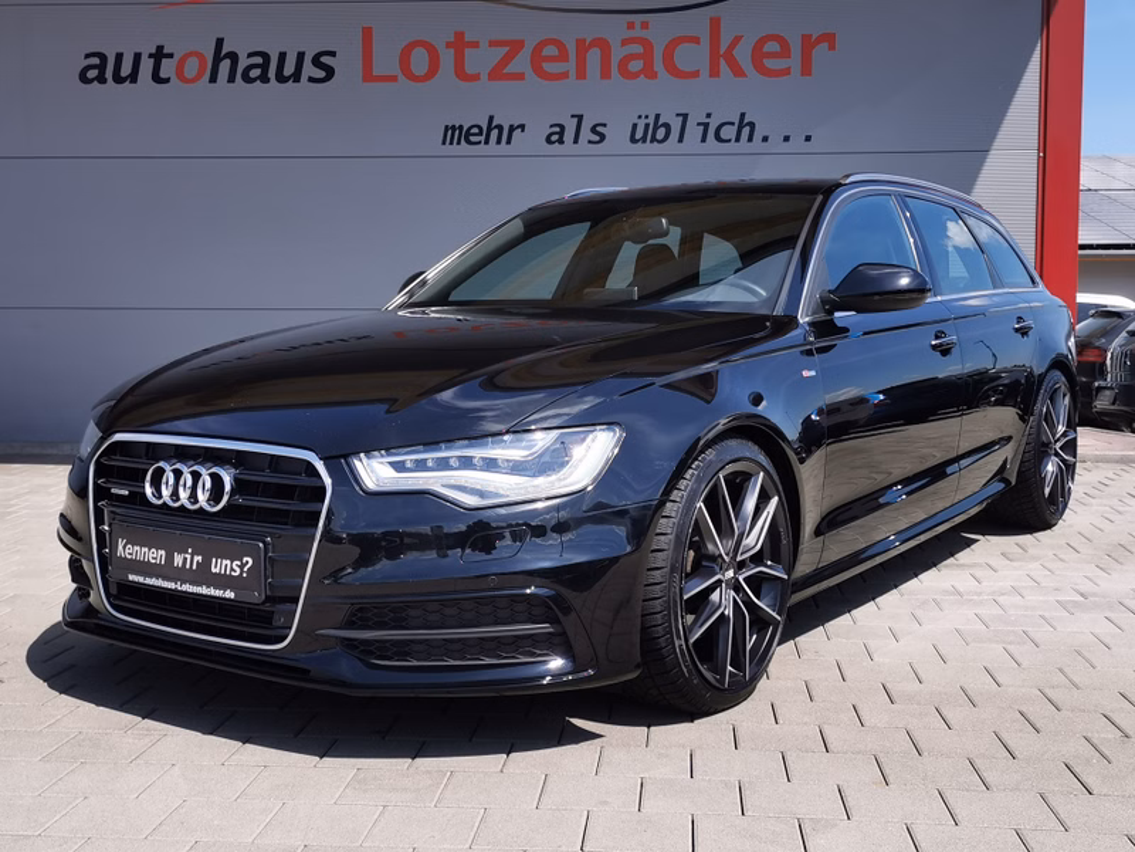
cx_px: 568
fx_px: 1279
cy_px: 426
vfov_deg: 36.8
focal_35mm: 39
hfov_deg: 47.9
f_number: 1.8
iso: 50
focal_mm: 5.58
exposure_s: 1/2457
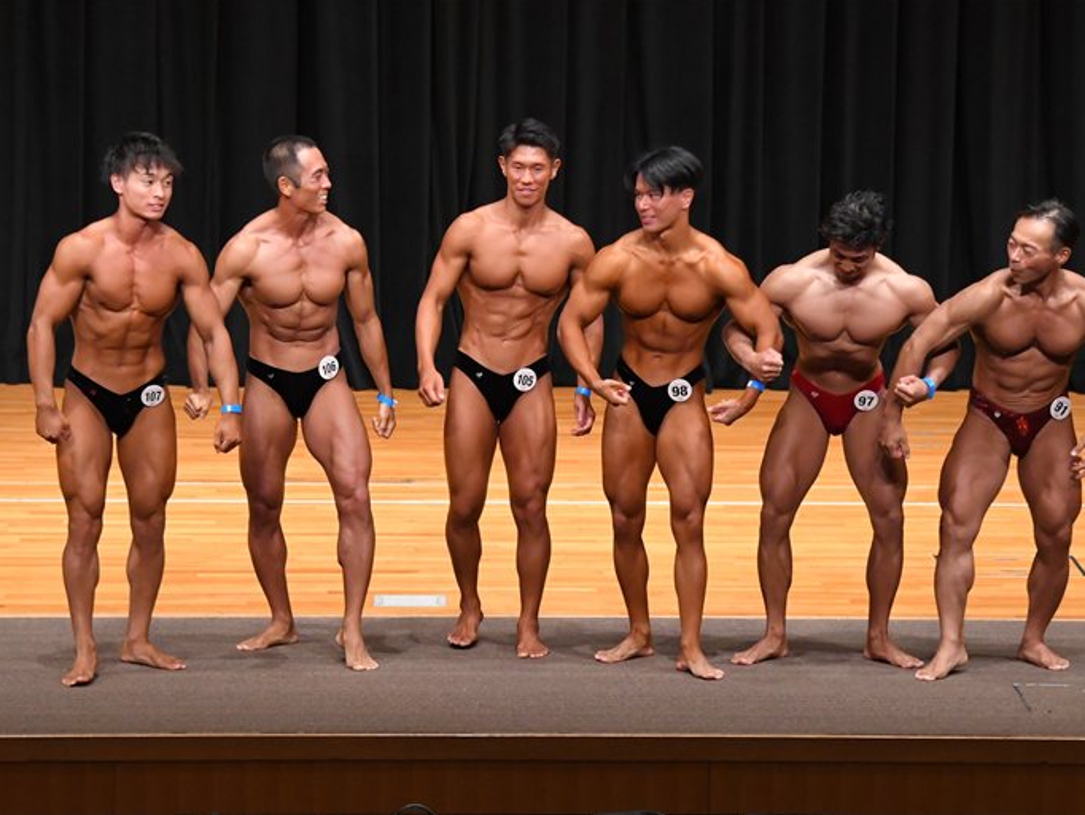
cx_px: 535
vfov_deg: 7.8
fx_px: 5957
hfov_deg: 10.4
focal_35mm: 190
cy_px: 406
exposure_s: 1/400
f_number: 5.6
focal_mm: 116
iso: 5000
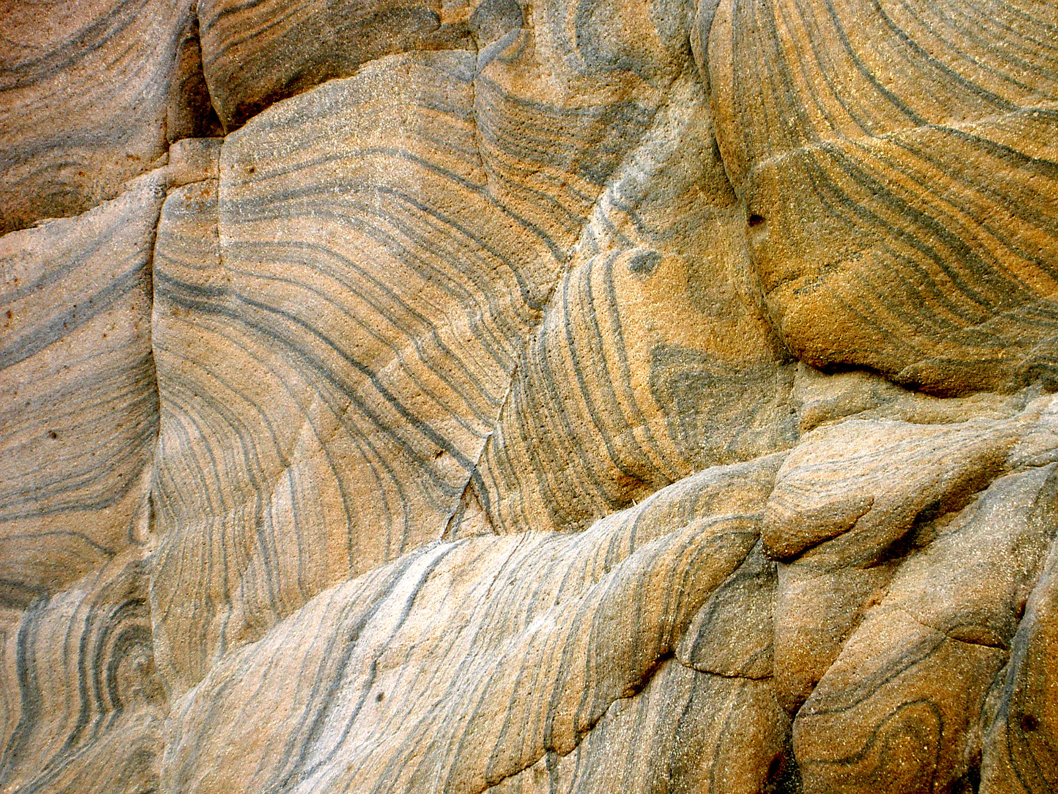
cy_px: 397
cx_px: 529
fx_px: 3118
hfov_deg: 19.3
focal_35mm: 102
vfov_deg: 14.5
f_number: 4.9
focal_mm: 16.8
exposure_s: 1/60
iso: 50
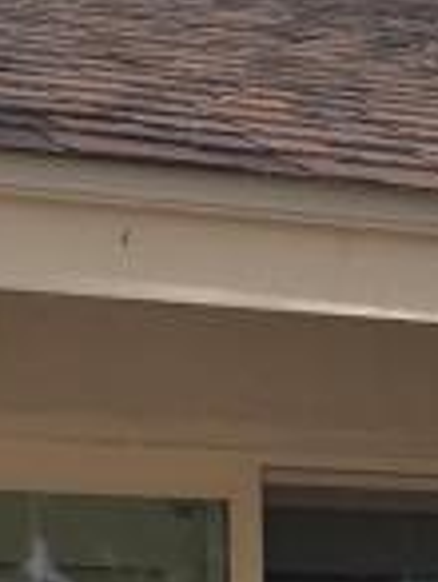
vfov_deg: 9.1
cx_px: 526
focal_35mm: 203
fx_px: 3415
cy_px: 1224
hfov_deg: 7.3
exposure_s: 1/761
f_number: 2.2
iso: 25
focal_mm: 4.15
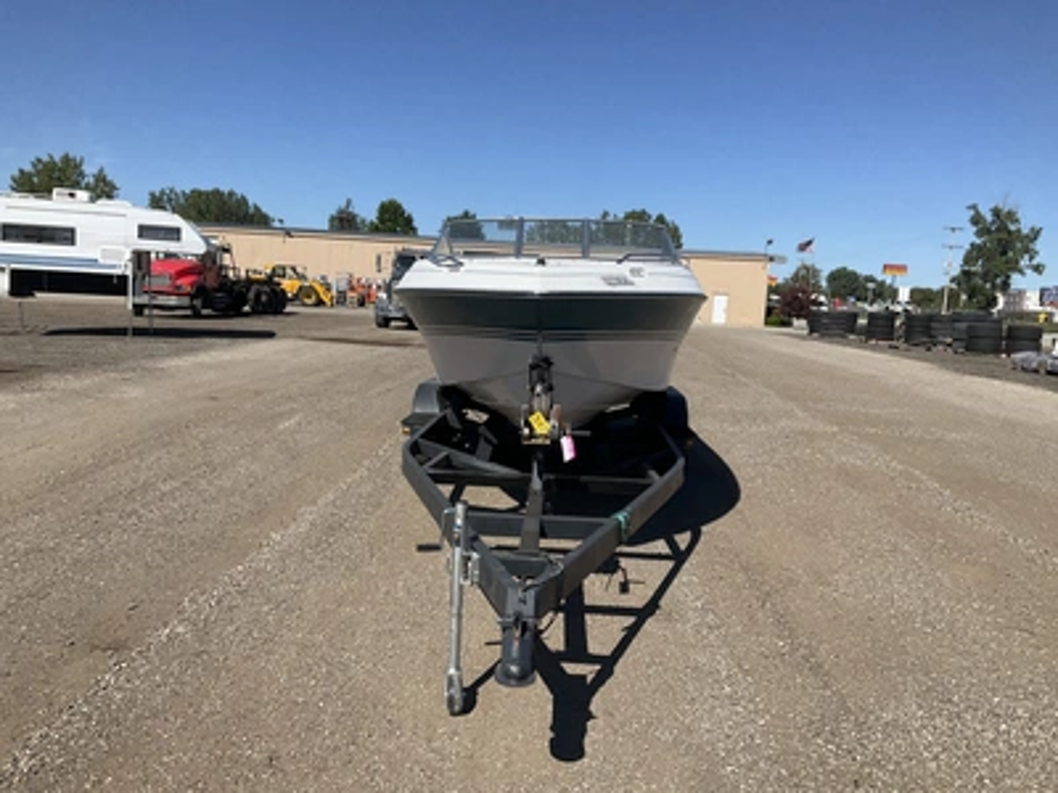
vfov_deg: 48.2
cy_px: 396
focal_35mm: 29
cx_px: 529
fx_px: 886
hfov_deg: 61.7
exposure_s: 1/2427
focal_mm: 3
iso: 25
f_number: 1.8
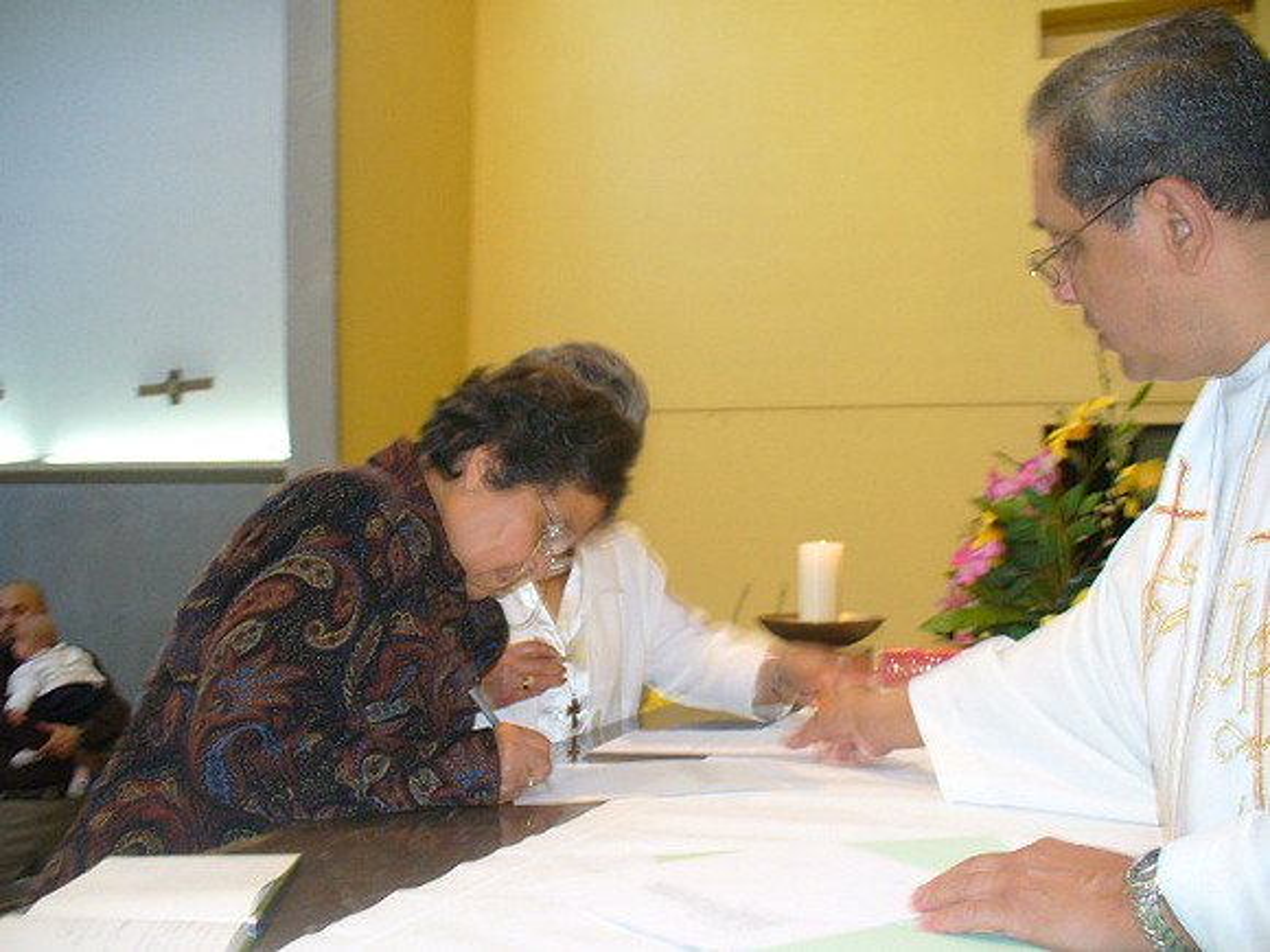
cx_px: 635
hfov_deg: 50.1
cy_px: 476
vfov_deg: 38.7
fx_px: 1357
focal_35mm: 37
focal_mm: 6.1
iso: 100
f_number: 2.8
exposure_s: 1/8
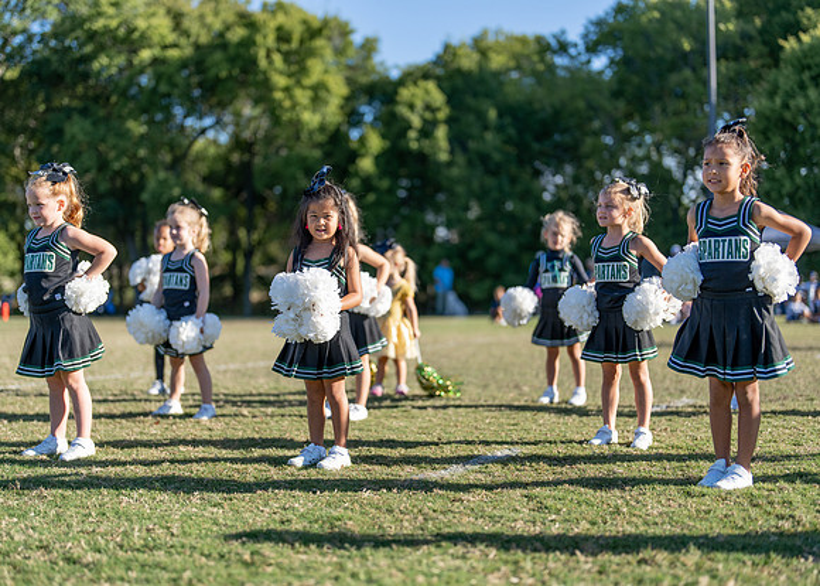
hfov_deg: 36.3
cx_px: 389
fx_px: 1252
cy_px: 300
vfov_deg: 26.3
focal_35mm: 54
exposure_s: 1/4000
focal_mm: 50
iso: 100
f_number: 1.2
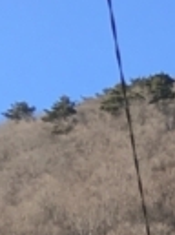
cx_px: 430
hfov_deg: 6.1
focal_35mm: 231
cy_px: 794
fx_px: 1565
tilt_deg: +5.1
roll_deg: -0.3
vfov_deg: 7.2
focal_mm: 4.15
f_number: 2.2
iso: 25
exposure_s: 1/541
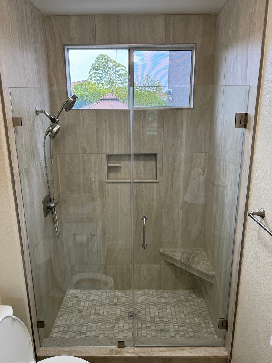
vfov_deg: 71.6
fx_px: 251
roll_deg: +1.0
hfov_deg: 56.8
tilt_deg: -16.4
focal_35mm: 24
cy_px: 182
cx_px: 136
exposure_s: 1/130
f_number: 1.78
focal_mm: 6.76
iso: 100
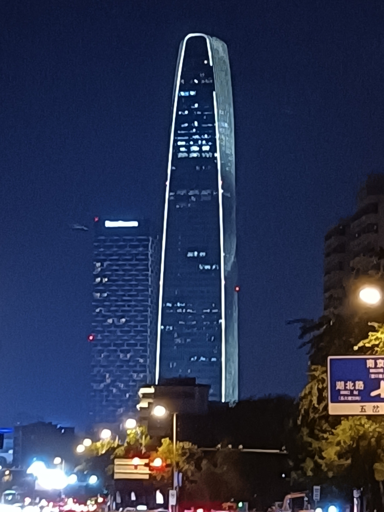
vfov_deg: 14.6
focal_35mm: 135
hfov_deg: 11.0
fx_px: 1997
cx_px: 192
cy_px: 256
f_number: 1.9
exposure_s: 1/25
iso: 2107
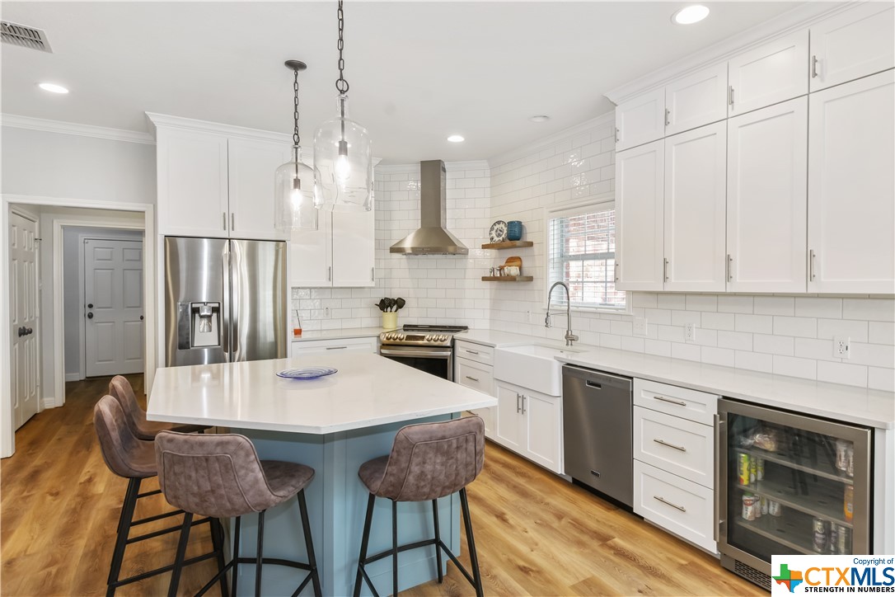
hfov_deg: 90.0
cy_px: 298
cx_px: 448
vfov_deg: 67.4
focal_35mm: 18
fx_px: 447
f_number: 8
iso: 100
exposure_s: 1/10
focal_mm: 12
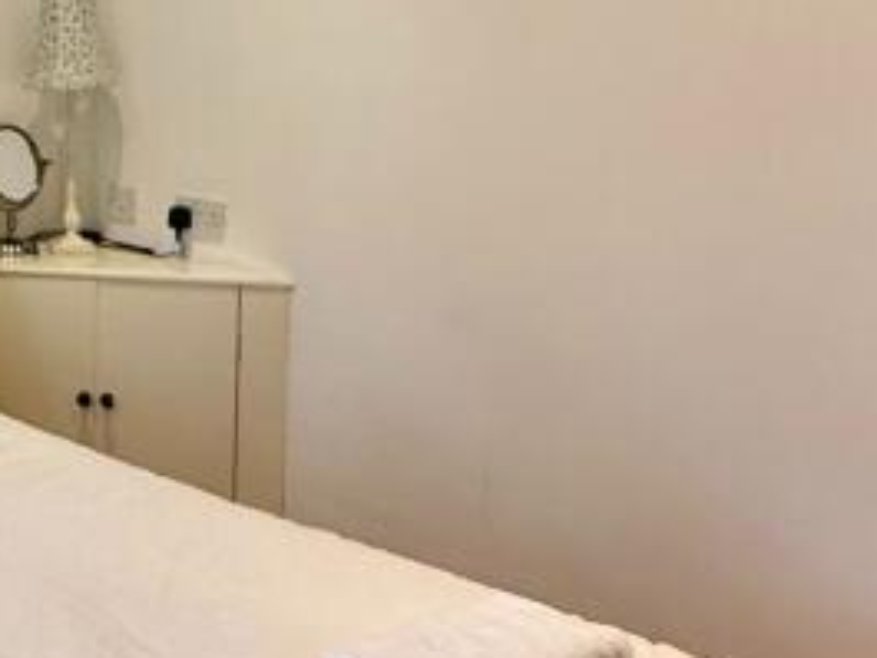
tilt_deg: -7.0
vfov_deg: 26.6
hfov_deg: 30.4
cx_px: -169
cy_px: 149
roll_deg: +0.7
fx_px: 1369
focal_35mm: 54
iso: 160
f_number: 2.2
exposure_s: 1/100
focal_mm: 2.22
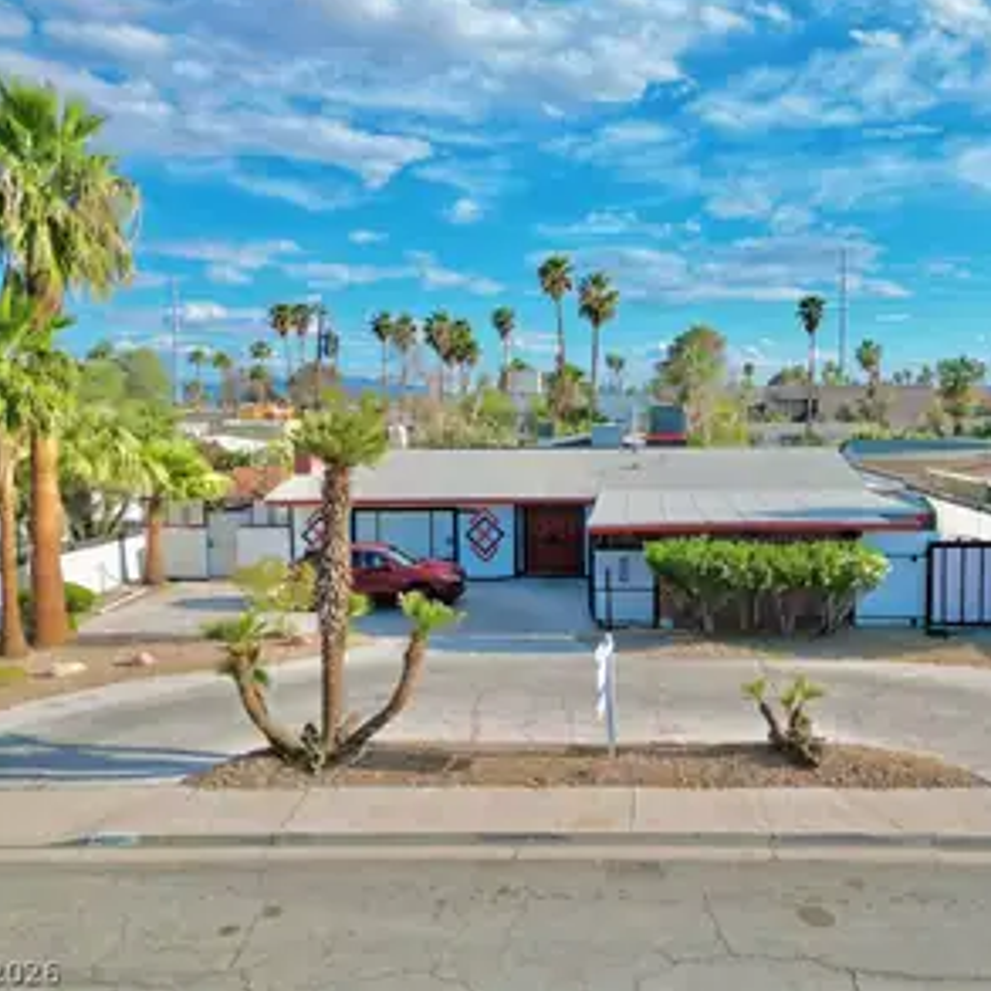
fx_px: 939
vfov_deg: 55.6
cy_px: 487
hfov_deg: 55.2
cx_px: 592
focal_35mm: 29
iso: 110
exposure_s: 1/2500
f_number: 1.7
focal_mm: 6.72
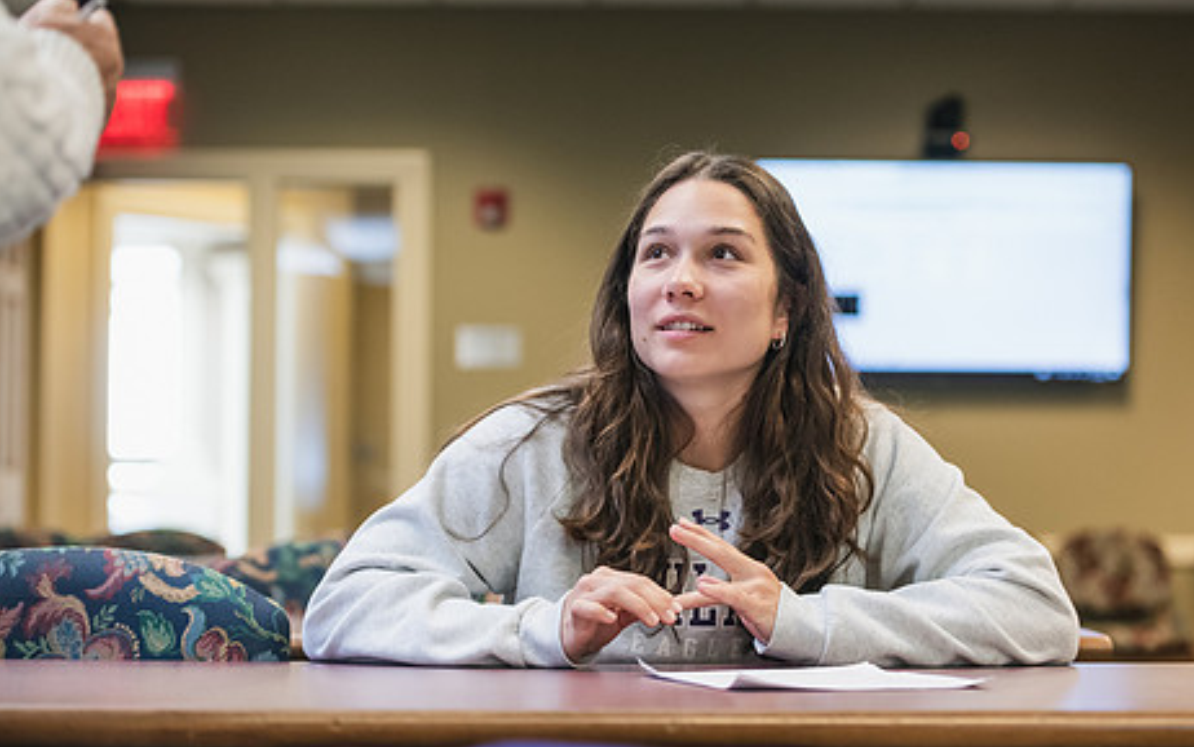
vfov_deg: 13.6
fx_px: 3125
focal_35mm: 96
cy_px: 386
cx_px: 687
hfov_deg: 21.6
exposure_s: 1/200
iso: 1600
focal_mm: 75
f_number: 3.2
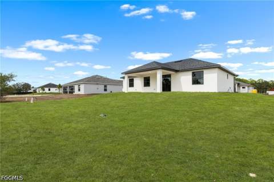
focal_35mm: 18
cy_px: 91
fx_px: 133
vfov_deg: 68.9
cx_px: 137
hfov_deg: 91.6
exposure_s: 1/640
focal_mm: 17.5
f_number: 9
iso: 800
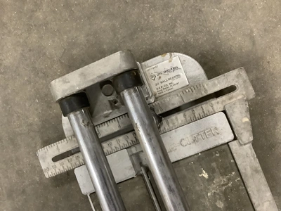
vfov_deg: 45.4
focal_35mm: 31
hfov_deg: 58.4
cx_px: 140
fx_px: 252
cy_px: 106
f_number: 2.4
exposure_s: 1/33
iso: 400
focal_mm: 3.3
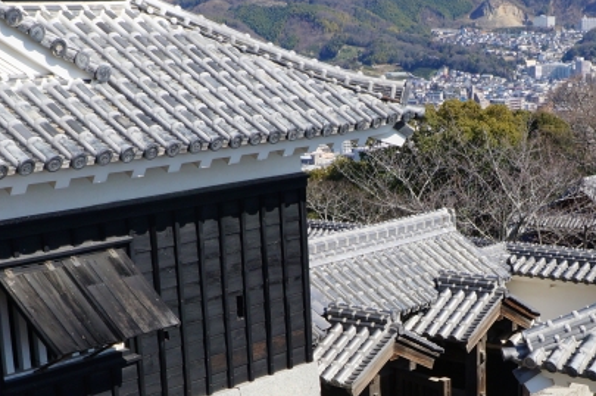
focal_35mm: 74
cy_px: 367
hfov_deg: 27.1
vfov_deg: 18.0
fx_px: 1224
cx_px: 437
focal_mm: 20
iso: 200
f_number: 13
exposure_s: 1/250
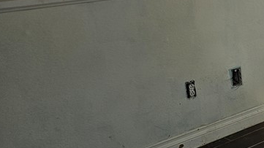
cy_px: 89
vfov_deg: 17.0
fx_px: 497
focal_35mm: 71
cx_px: 365
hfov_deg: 24.8
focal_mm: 6.3
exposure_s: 1/180
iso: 50
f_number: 1.7
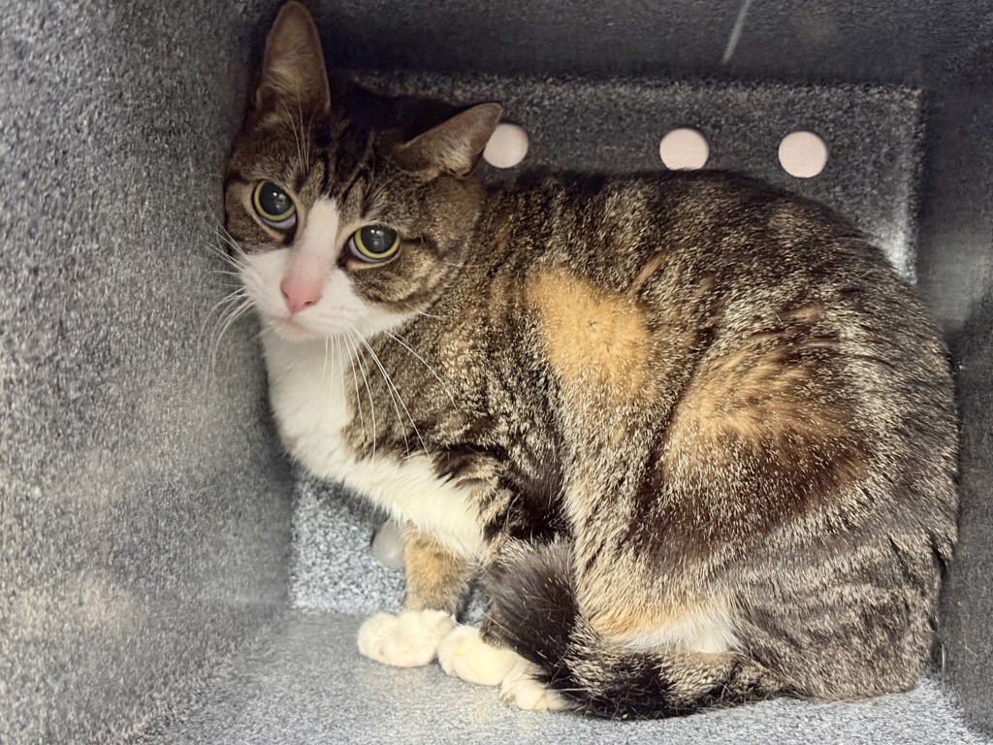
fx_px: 1377
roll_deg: -1.2
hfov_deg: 39.7
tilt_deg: -1.6
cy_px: 372
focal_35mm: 48
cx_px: 496
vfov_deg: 30.3
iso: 640
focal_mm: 6.76
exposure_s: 1/20
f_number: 1.78
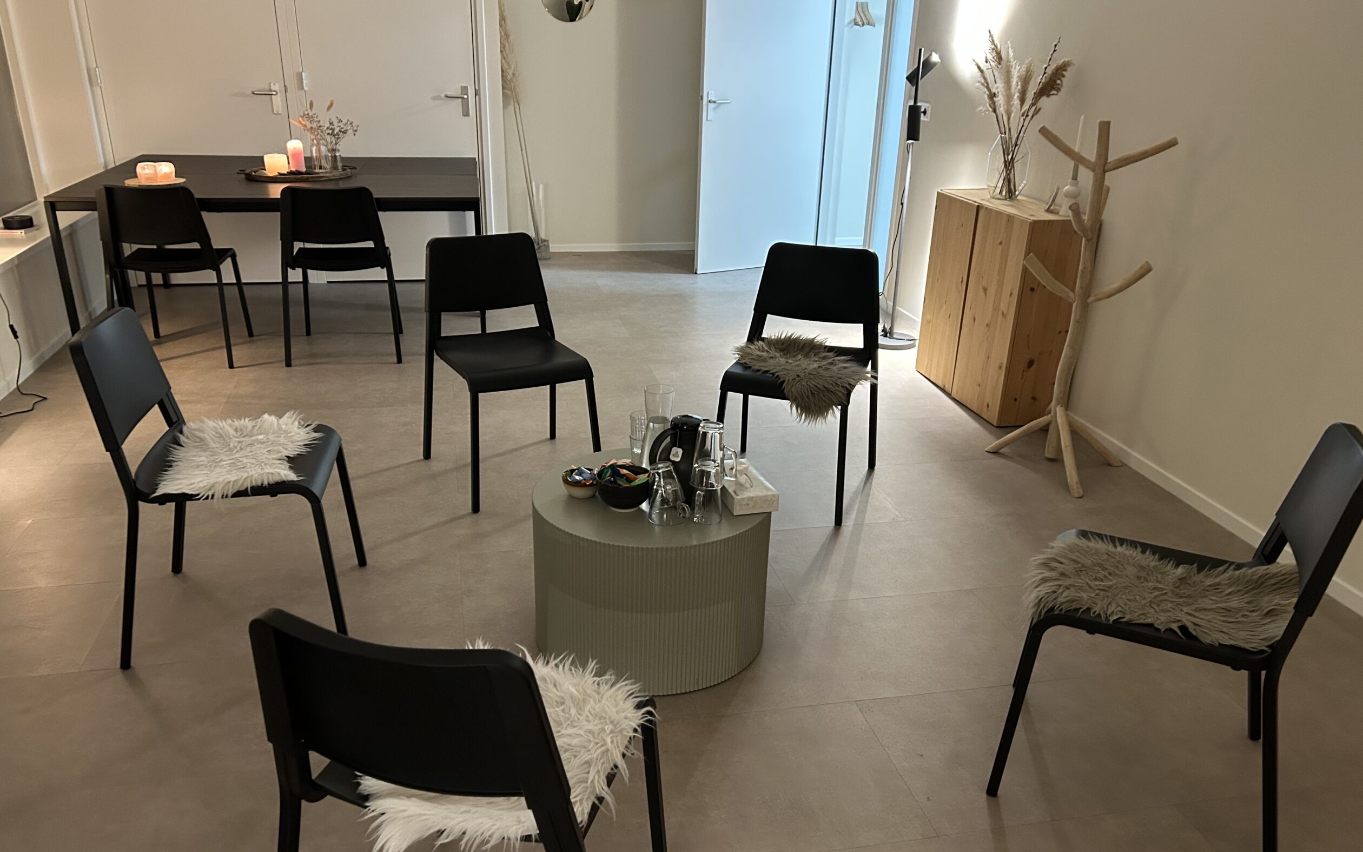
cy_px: 472
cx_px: 675
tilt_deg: -23.6
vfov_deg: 44.5
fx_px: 1040
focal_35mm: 28
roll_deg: -1.4
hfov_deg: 66.5
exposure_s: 1/33
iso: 400
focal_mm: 5.7
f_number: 1.5
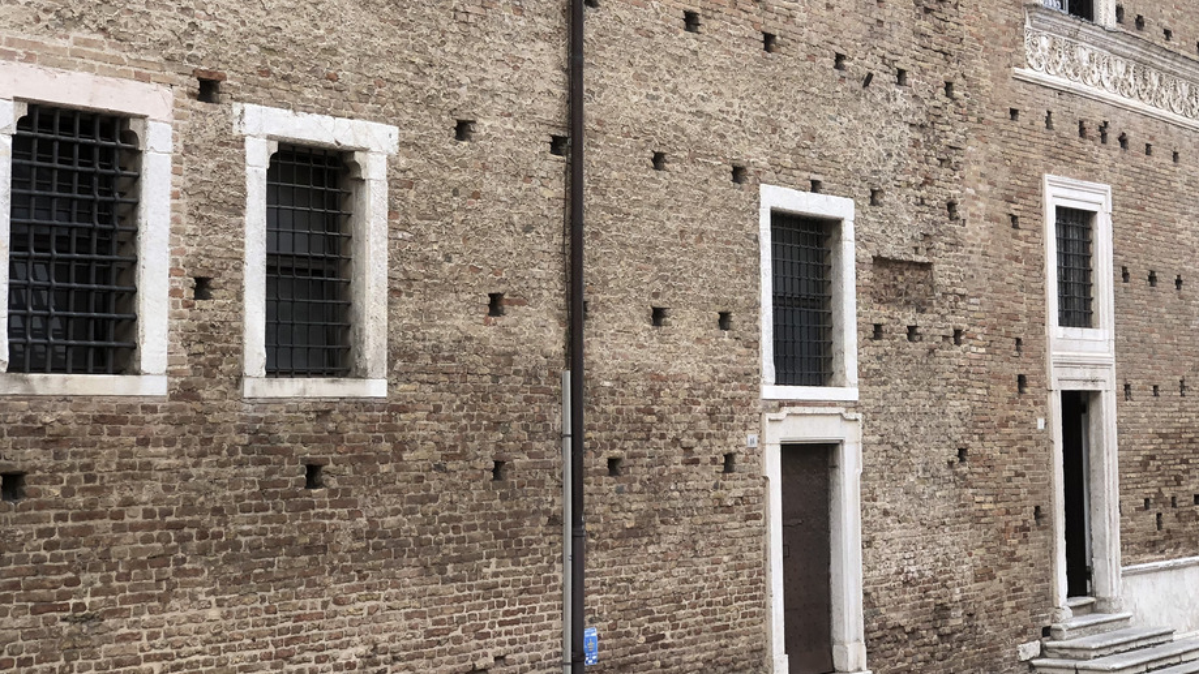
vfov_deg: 16.2
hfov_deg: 28.5
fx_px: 2353
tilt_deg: +6.4
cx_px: 731
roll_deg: +1.7
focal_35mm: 74
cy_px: 169
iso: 16
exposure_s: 1/164
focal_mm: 6
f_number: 2.4
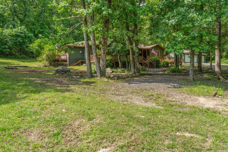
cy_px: 76
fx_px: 171
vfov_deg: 47.9
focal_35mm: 27
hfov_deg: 67.4
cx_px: 114
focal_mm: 18
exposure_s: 1/125
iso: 250
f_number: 9
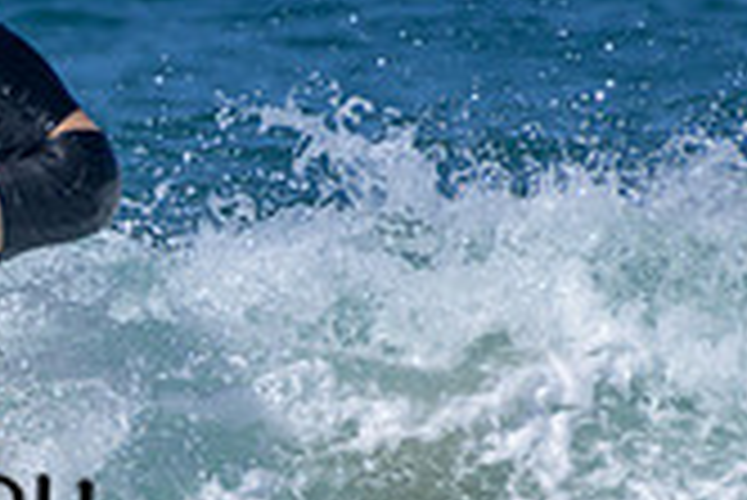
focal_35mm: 3501
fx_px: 72707
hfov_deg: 0.6
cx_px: -382
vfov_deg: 0.4
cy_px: 457
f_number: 11
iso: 640
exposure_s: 1/2000
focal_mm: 1000
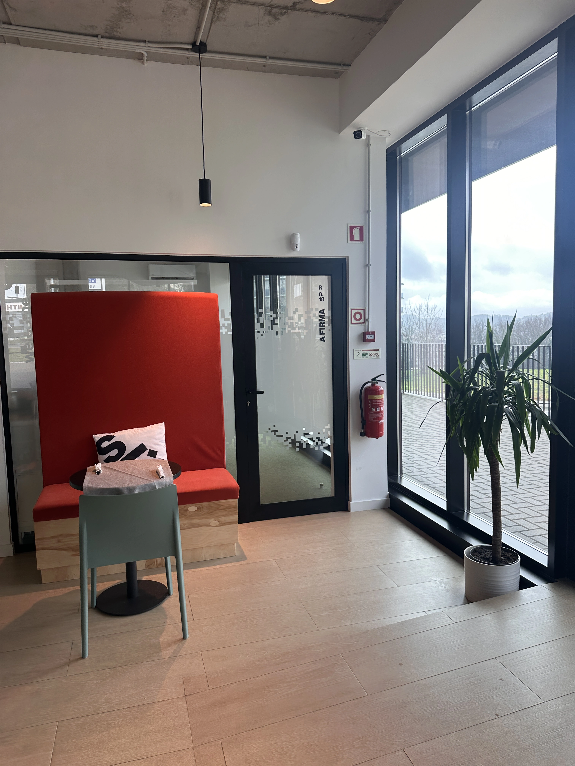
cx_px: 288
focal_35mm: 24
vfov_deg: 71.6
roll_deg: +1.7
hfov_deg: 56.8
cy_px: 383
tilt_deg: -5.7
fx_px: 532
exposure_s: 1/257
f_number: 1.78
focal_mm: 6.86
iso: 80
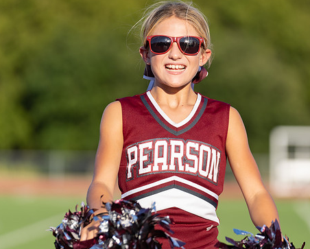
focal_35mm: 224
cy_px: 109
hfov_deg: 8.6
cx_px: 183
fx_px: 2058
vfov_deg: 6.9
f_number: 2.8
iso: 100
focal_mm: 158
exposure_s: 1/1000
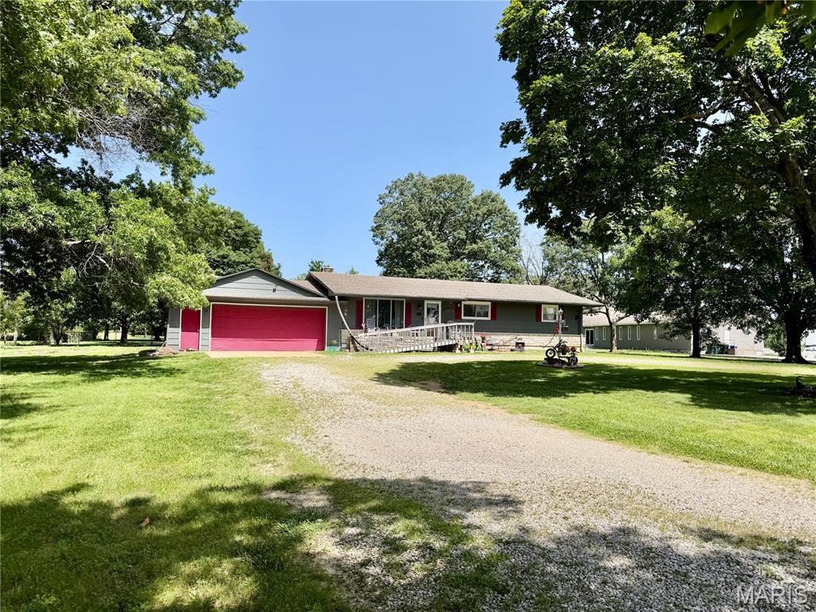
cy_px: 306
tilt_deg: +2.6
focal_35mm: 24
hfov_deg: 71.6
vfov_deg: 56.8
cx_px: 408
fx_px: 566
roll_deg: -0.3
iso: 80
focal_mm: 6.76
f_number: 1.78
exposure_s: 1/3425
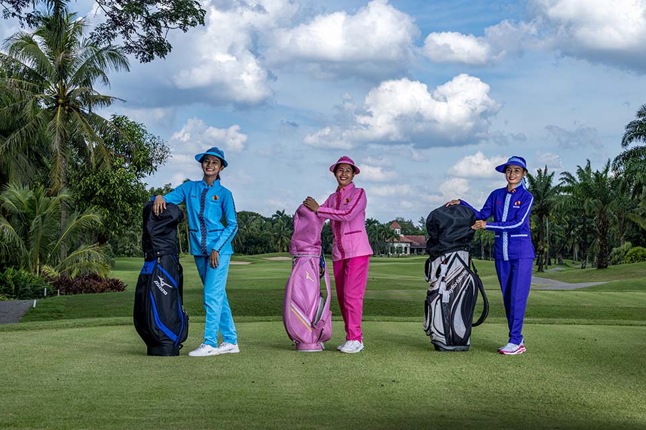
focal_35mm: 74
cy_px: 215
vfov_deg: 18.4
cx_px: 323
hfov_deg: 27.3
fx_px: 1328
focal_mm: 74
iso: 50
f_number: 9
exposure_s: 1/200
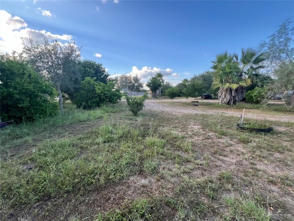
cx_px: 147
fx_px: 110
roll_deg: -0.2
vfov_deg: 89.9
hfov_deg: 106.2
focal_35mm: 13
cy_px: 110
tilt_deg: -6.9
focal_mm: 1.57
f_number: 1.8
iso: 32
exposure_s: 1/188
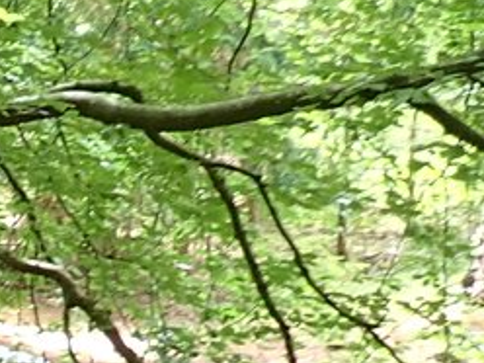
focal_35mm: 151
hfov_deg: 10.6
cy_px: 473
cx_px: -798
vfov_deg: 9.6
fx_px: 2111
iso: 100
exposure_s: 1/40
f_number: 2
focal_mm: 4.5
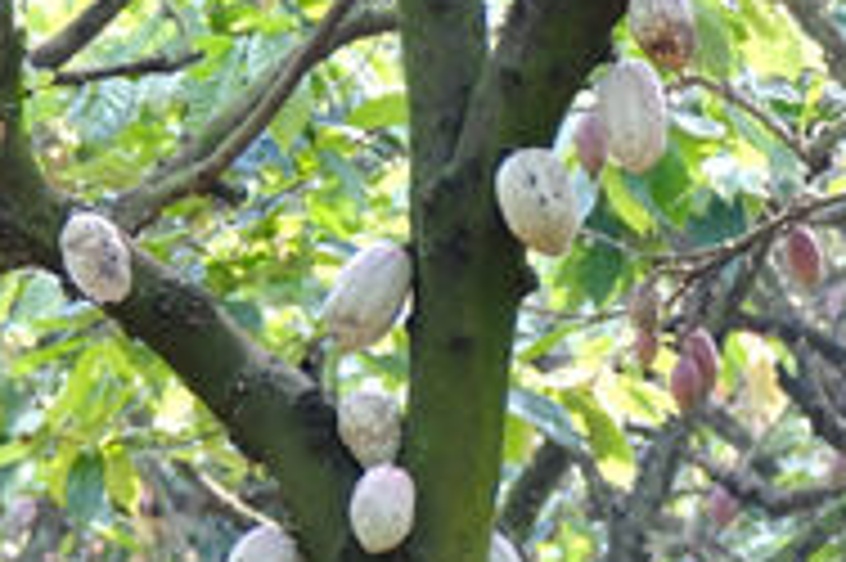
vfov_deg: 4.0
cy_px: 319
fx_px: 8100
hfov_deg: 6.0
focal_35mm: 345
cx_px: 490
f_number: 4
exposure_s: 1/200
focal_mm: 80
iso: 1250
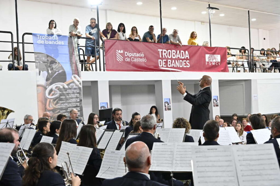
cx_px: 140
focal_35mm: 49
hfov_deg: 40.4
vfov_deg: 27.5
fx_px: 381
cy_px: 93
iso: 5000
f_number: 5.6
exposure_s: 1/160
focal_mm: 49
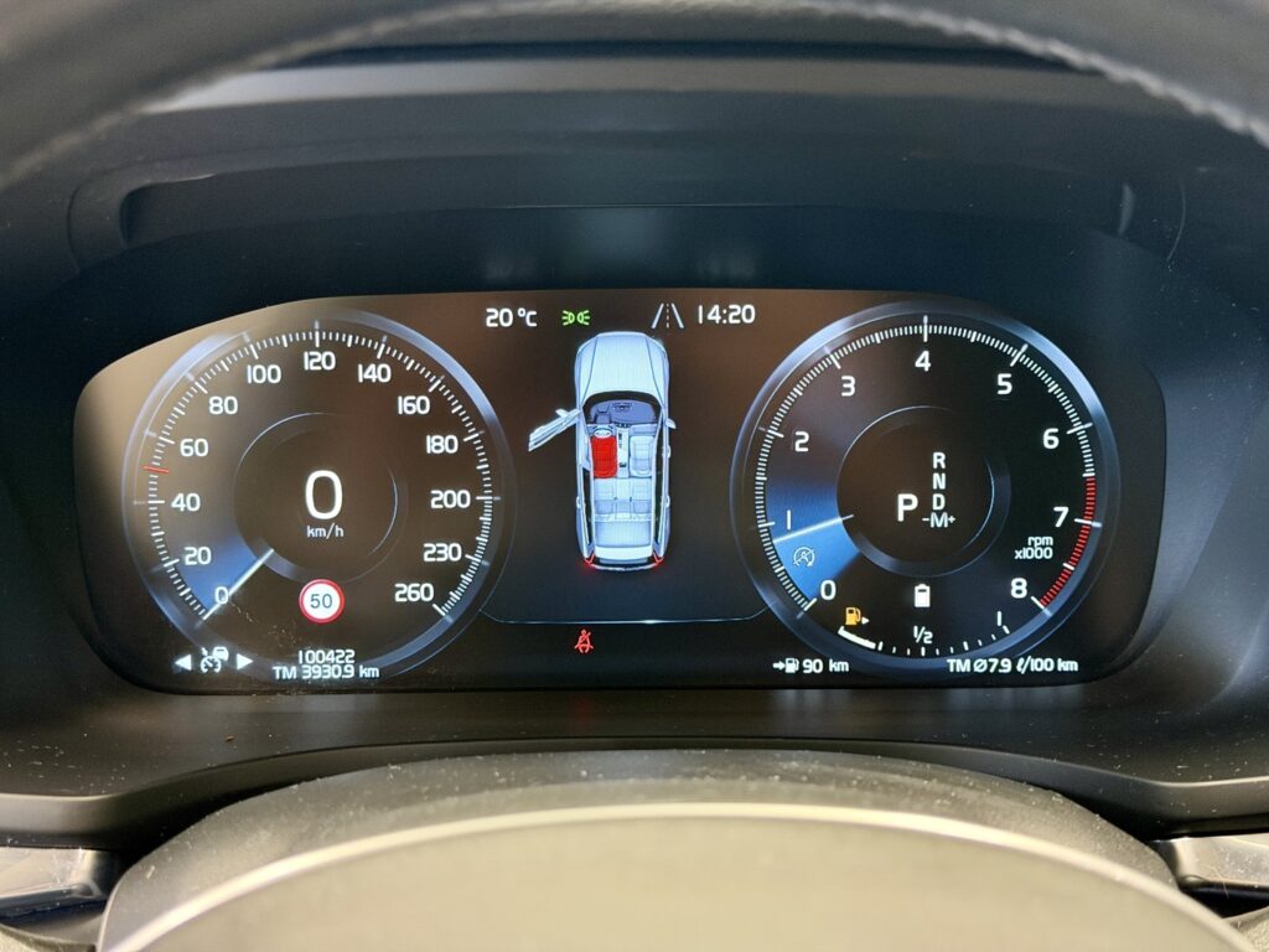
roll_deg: +0.2
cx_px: 634
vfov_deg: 30.3
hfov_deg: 39.7
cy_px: 476
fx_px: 1760
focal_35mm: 48
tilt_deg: -20.8
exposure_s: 1/25
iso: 400
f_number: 1.78
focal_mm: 6.76
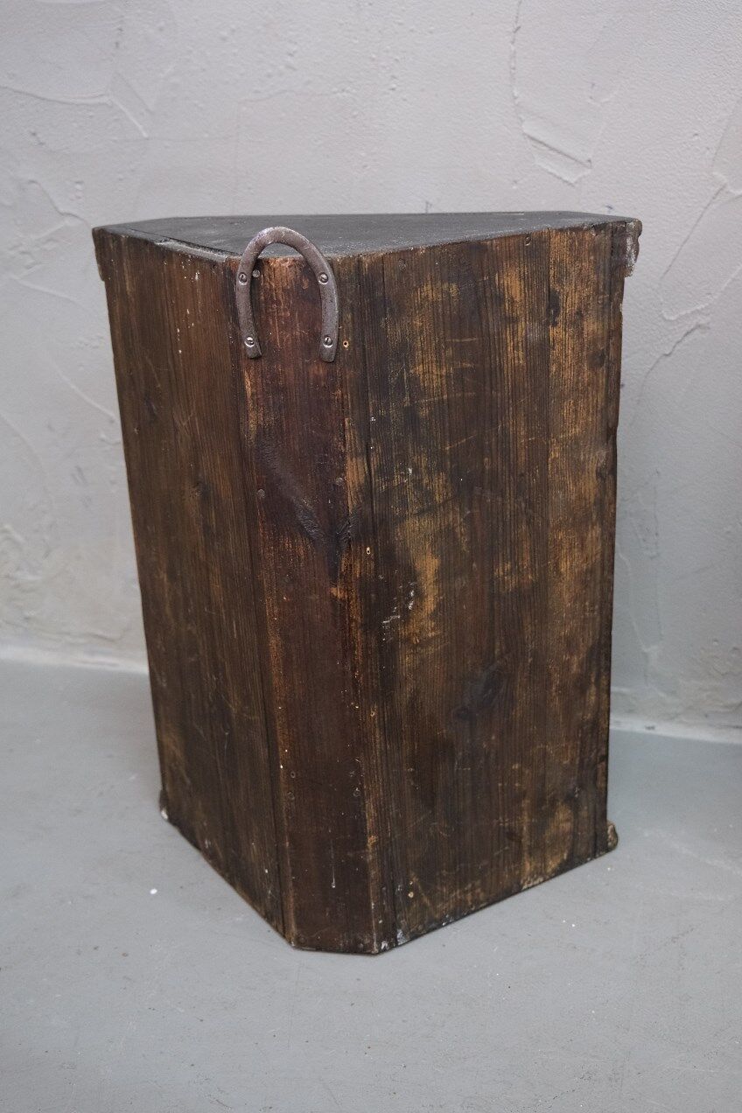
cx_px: 371
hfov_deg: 34.2
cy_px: 556
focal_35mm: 39
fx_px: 1206
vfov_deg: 49.6
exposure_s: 1/40
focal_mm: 26
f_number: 4
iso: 2500
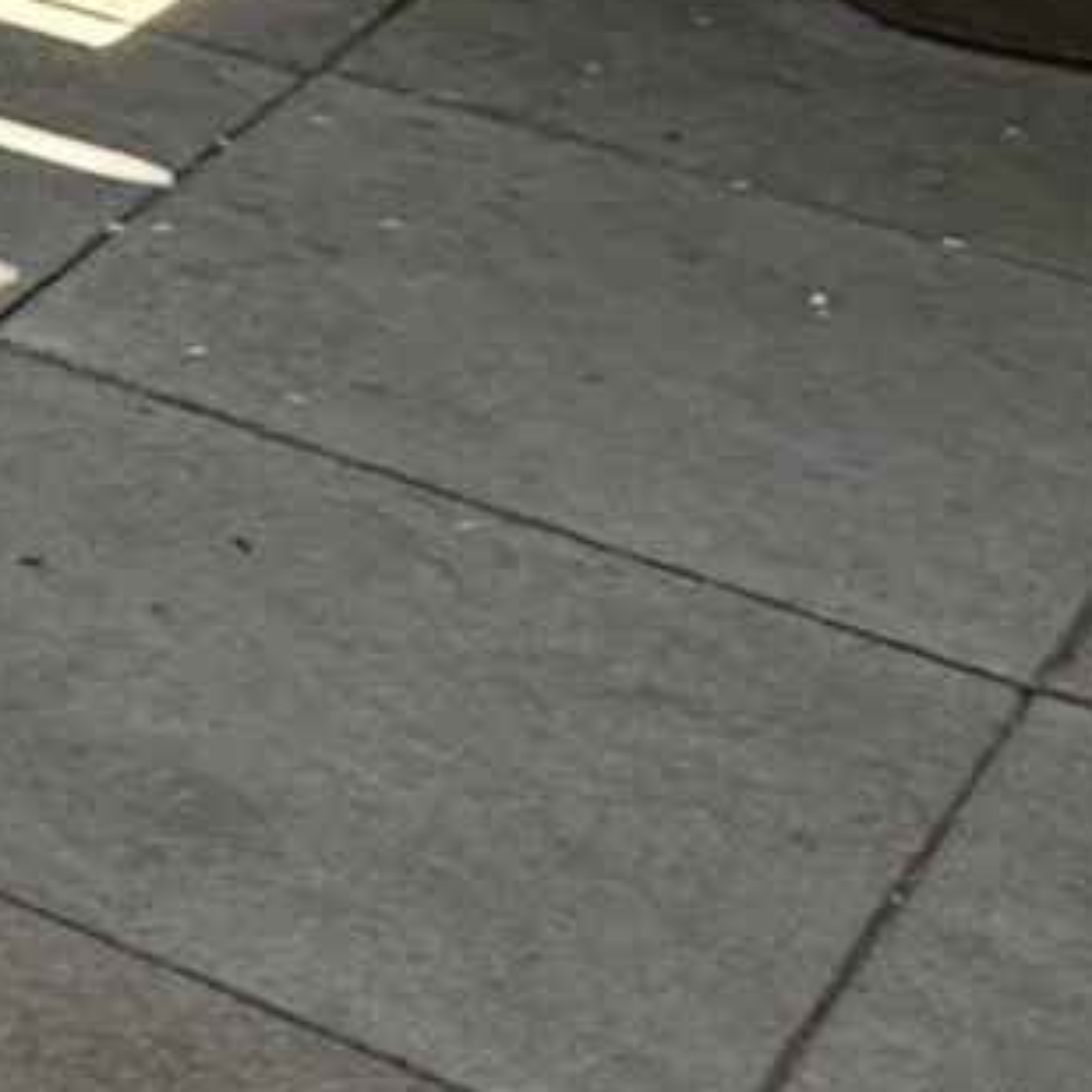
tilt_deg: -13.7
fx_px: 4390
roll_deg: +0.6
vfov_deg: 13.1
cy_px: -703
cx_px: -1884
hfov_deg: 10.9
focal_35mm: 123
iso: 40
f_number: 2.2
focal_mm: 2.22
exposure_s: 1/213
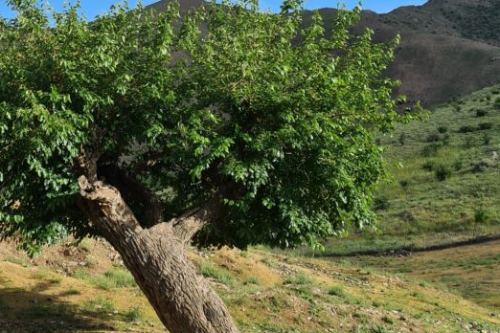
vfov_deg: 24.7
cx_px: 159
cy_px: 30
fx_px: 736
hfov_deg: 37.0
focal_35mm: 53
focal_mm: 5.4
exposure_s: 1/1748
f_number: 1.8
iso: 50
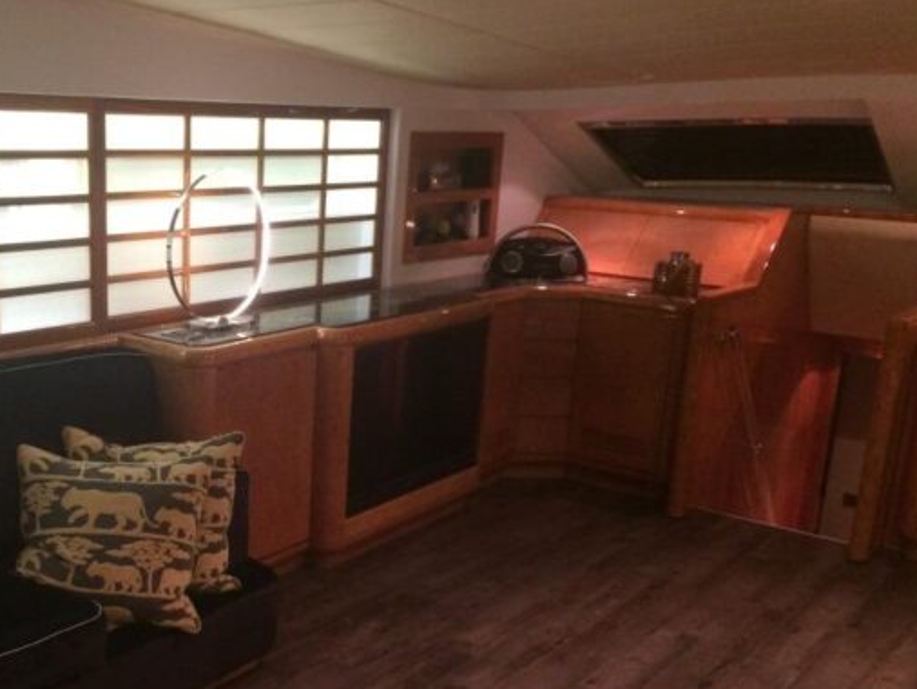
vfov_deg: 32.7
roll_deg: -1.2
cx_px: 277
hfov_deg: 42.1
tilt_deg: -15.8
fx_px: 1166
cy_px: 446
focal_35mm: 44
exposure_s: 1/33
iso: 320
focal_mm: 4.15
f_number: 2.2
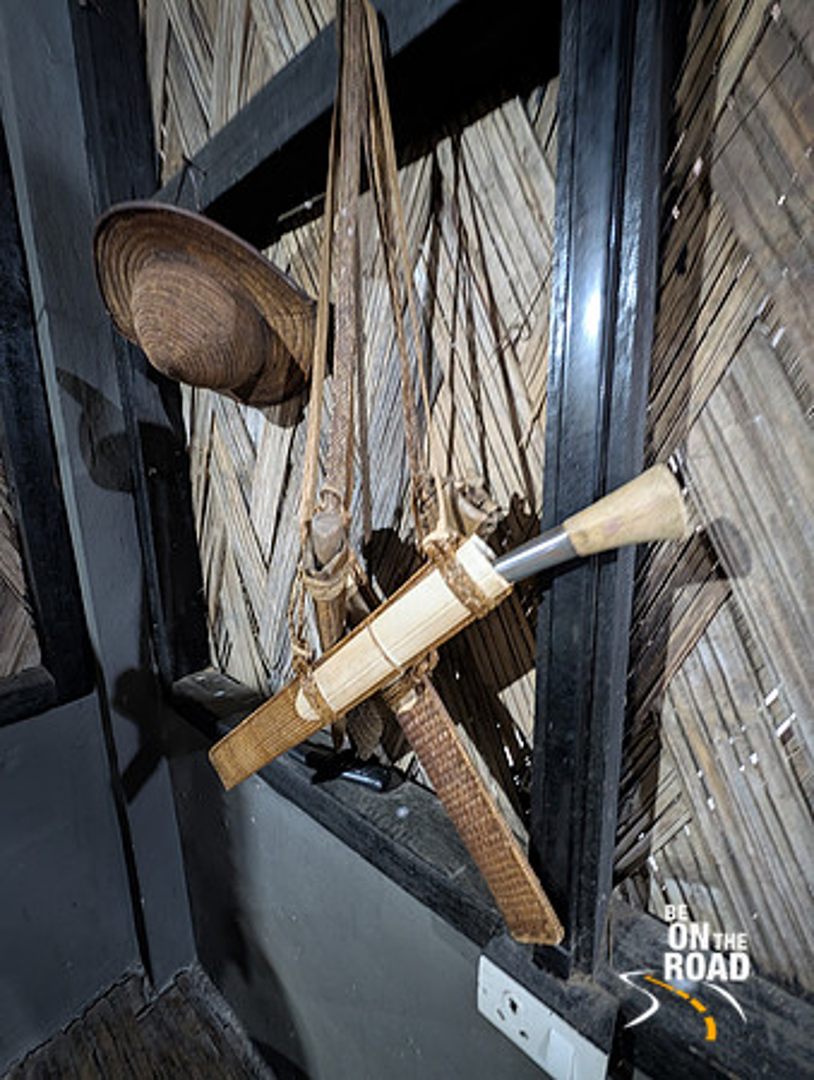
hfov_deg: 94.7
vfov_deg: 110.4
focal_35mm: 12
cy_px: 540
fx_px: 375
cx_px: 407
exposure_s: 1/2.08
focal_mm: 2.23
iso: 204
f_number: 1.95
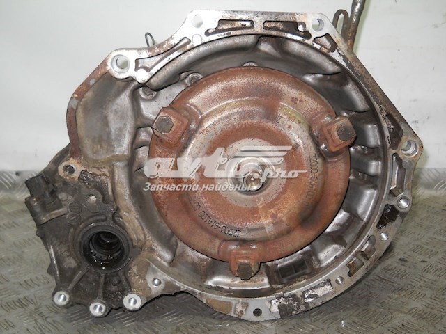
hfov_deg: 45.8
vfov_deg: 35.1
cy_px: 167
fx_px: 528
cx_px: 223
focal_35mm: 41
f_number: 3.1
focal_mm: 6.72
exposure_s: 1/30
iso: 100
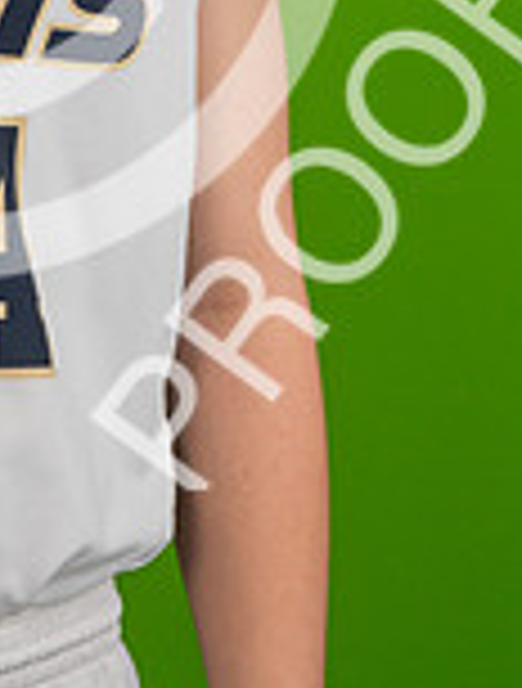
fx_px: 3874
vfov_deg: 10.0
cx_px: -84
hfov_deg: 7.6
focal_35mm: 194
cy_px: -178
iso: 800
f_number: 20
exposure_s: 1/60
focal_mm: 42
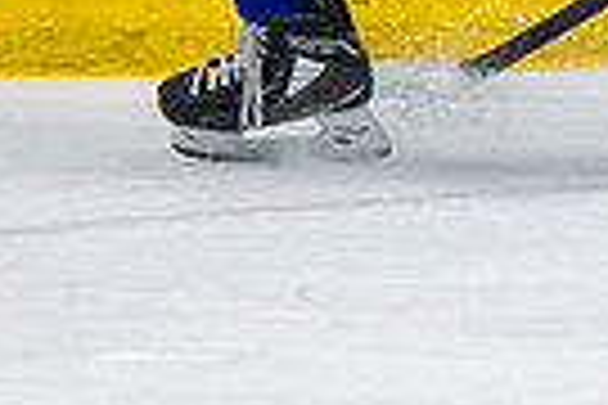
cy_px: -630
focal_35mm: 1147
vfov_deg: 1.2
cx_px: 1169
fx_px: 19370
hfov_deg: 1.8
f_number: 3.2
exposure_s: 1/640
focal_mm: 122
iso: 2000
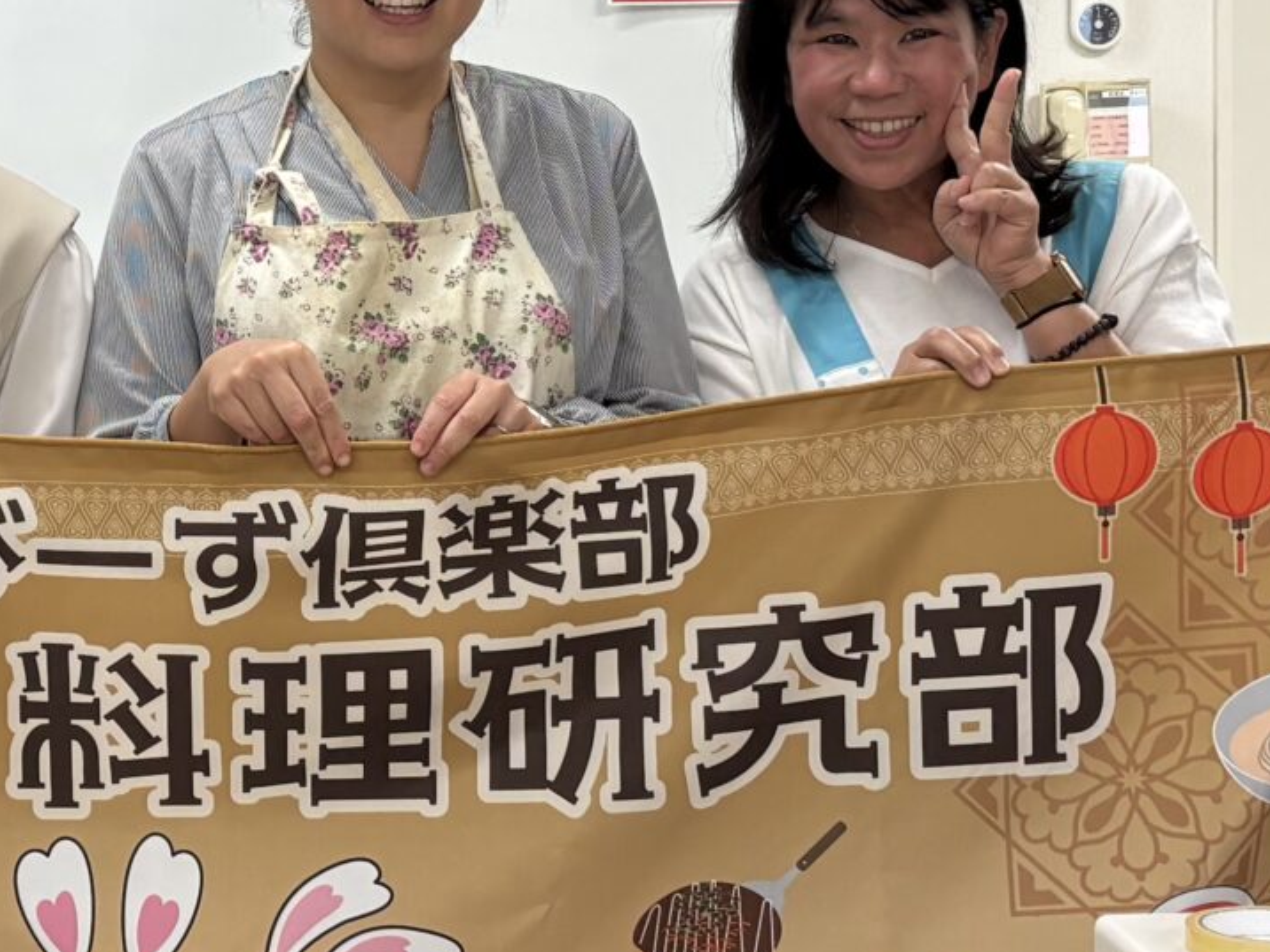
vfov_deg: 15.8
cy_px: 269
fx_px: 3412
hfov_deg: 20.7
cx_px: 160
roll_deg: +0.2
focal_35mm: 93
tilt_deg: -2.4
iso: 100
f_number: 1.6
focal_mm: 5.96
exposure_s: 1/120
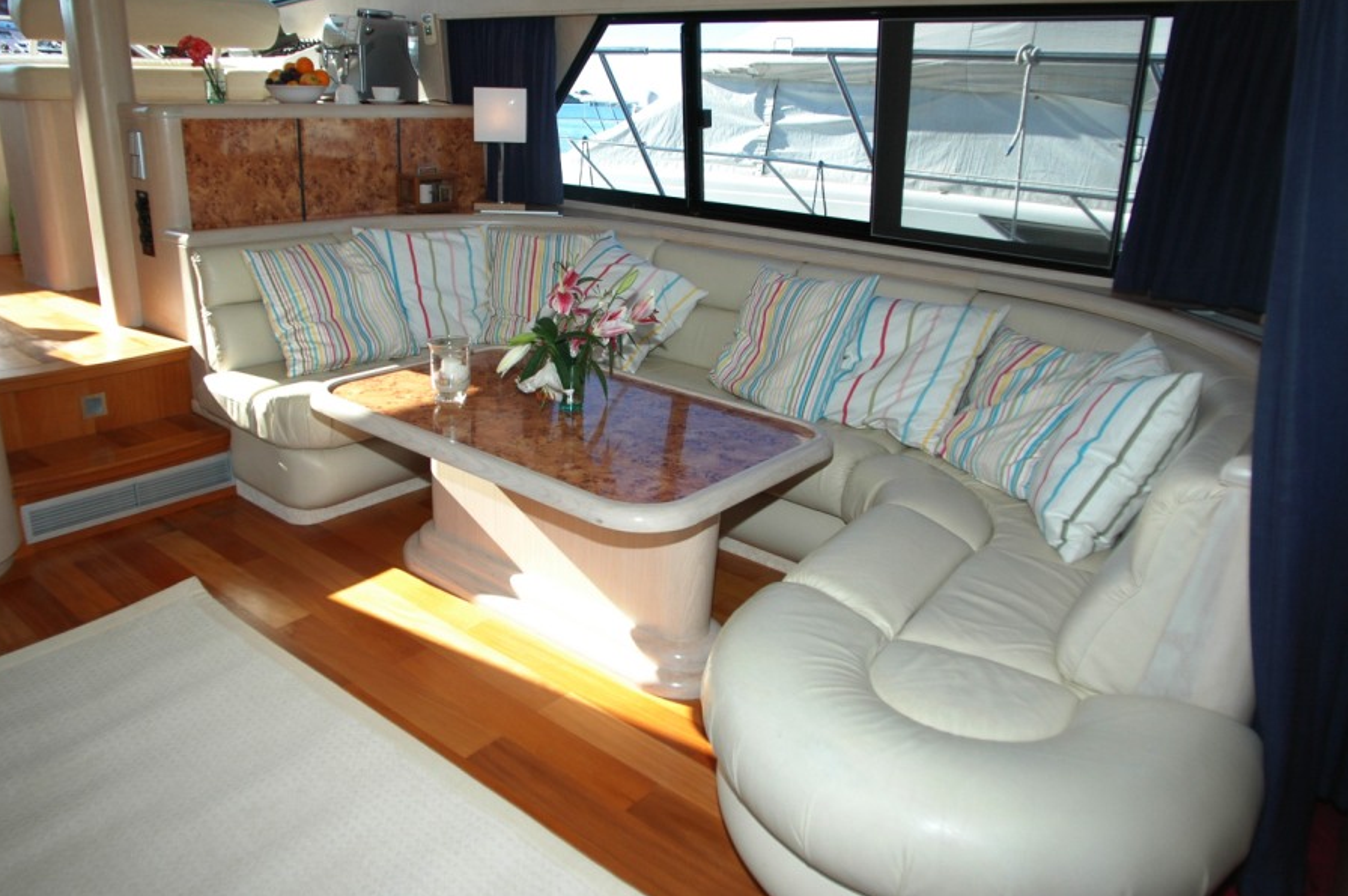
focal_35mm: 24
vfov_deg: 53.1
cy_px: 449
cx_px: 612
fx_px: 898
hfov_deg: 73.6
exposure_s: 1/320
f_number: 4
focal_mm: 14
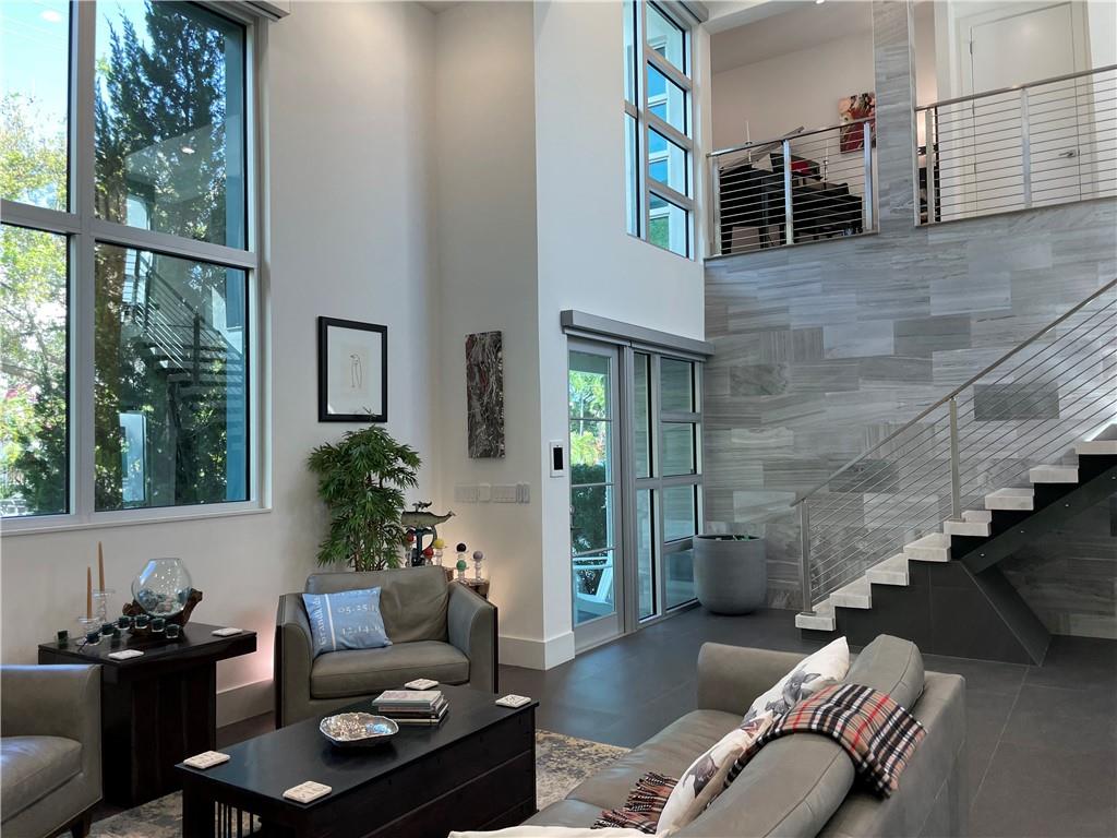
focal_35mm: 26
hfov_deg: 67.3
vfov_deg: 53.1
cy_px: 419
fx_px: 839
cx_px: 558
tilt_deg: +2.7
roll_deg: +1.1
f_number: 1.6
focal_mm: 4.2
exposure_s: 1/120
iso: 80
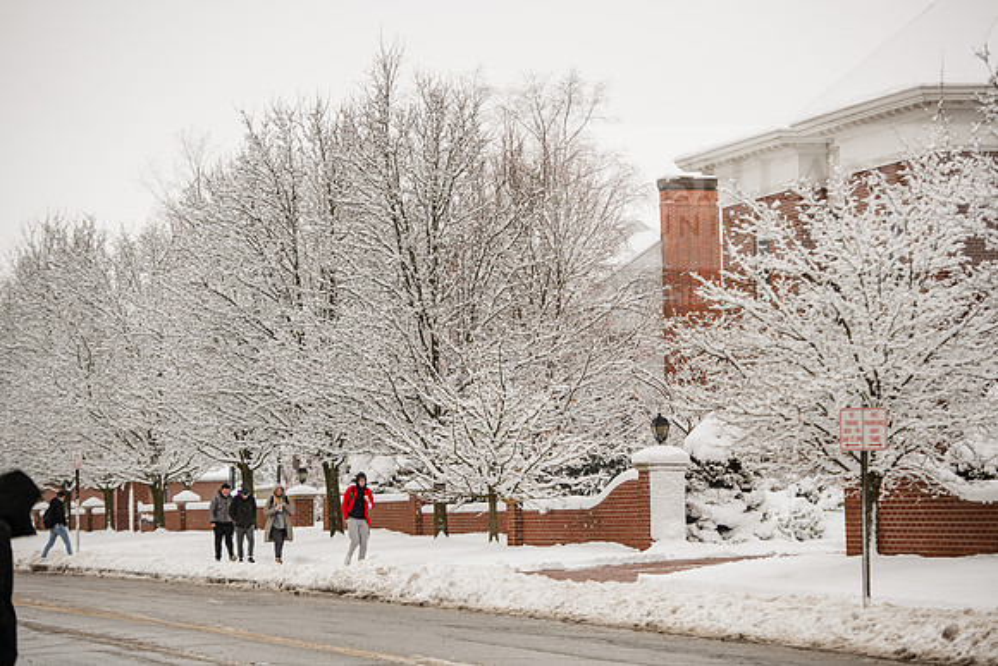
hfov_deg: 16.8
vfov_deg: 11.2
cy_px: 333
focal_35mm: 122
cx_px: 499
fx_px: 3383
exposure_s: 1/500
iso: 125
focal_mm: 122
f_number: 3.5
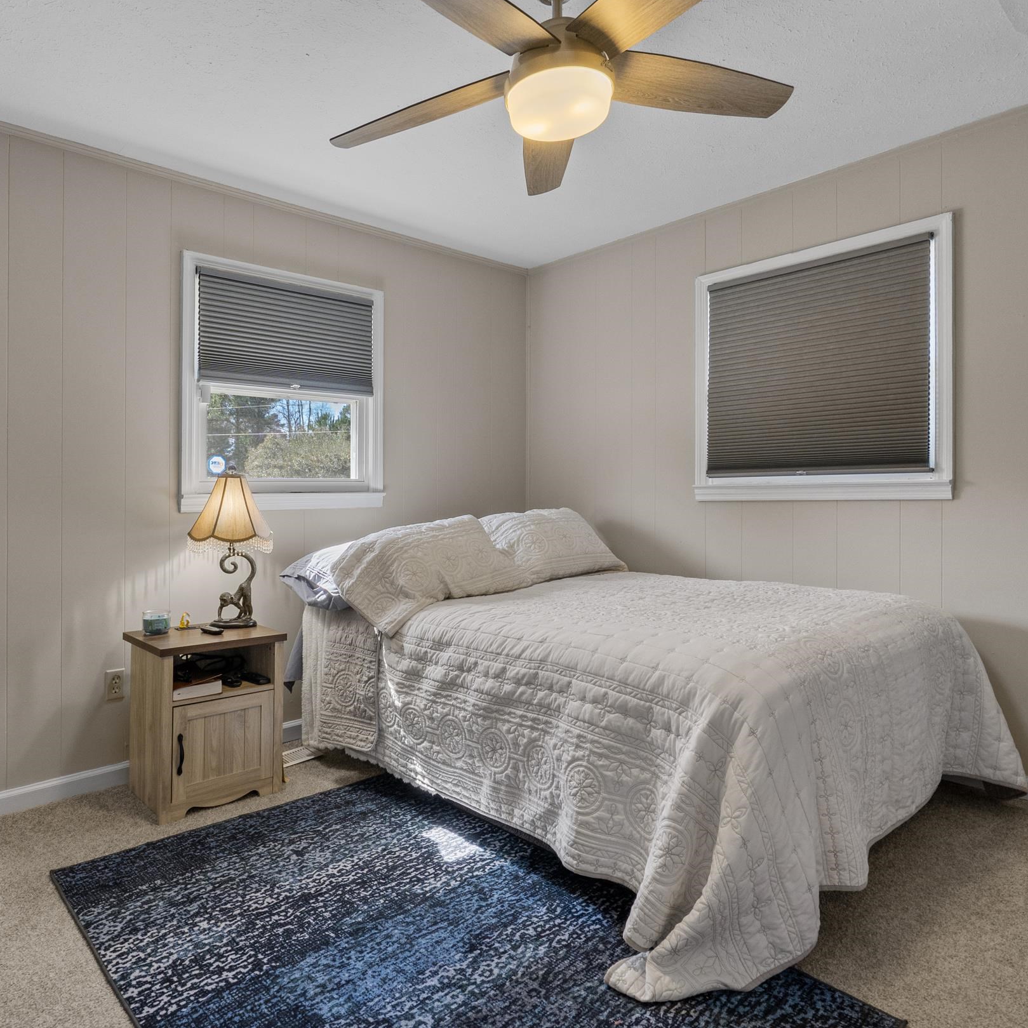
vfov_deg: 72.1
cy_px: 501
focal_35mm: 21
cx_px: 423
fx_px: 706
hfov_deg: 71.6
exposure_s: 1/15
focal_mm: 16
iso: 1250
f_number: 8
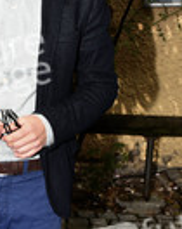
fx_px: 750
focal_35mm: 111
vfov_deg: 17.3
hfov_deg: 13.7
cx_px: 12
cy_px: 161
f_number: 5.6
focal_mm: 26
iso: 160
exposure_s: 1/160
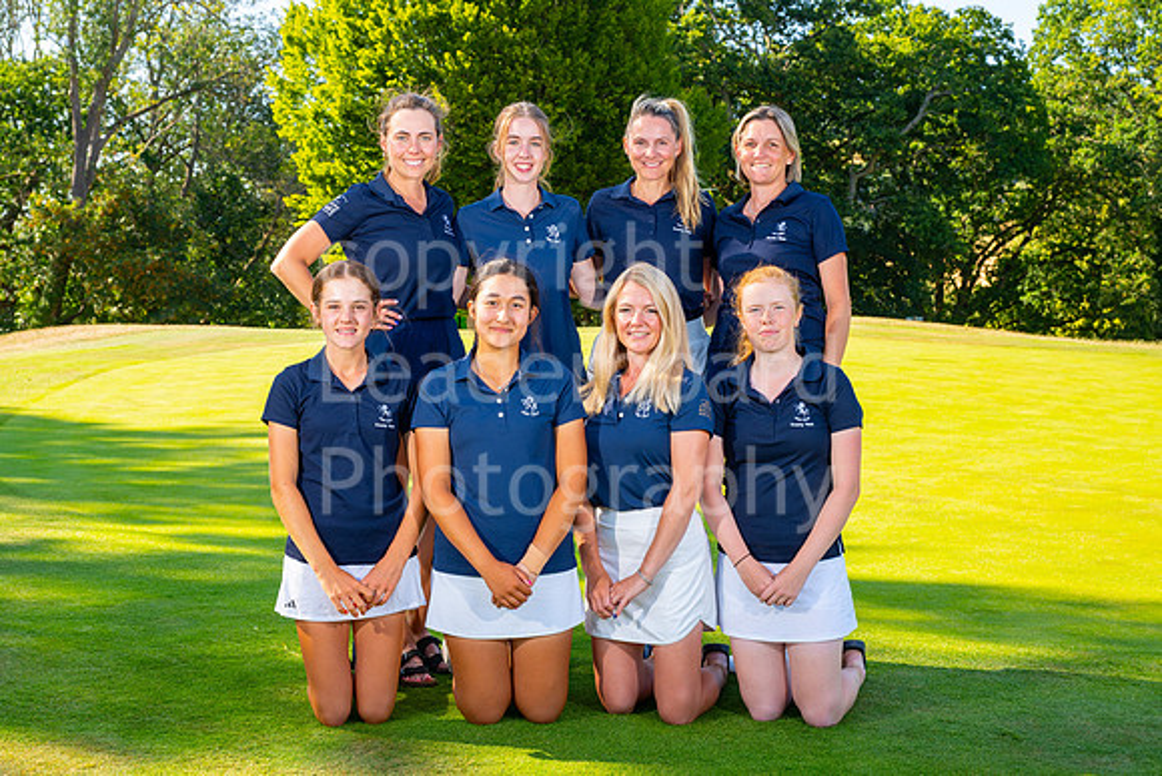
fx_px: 1646
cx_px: 581
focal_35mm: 51
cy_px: 388
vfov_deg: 26.5
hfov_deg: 38.9
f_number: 9
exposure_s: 1/60
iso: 100
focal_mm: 51
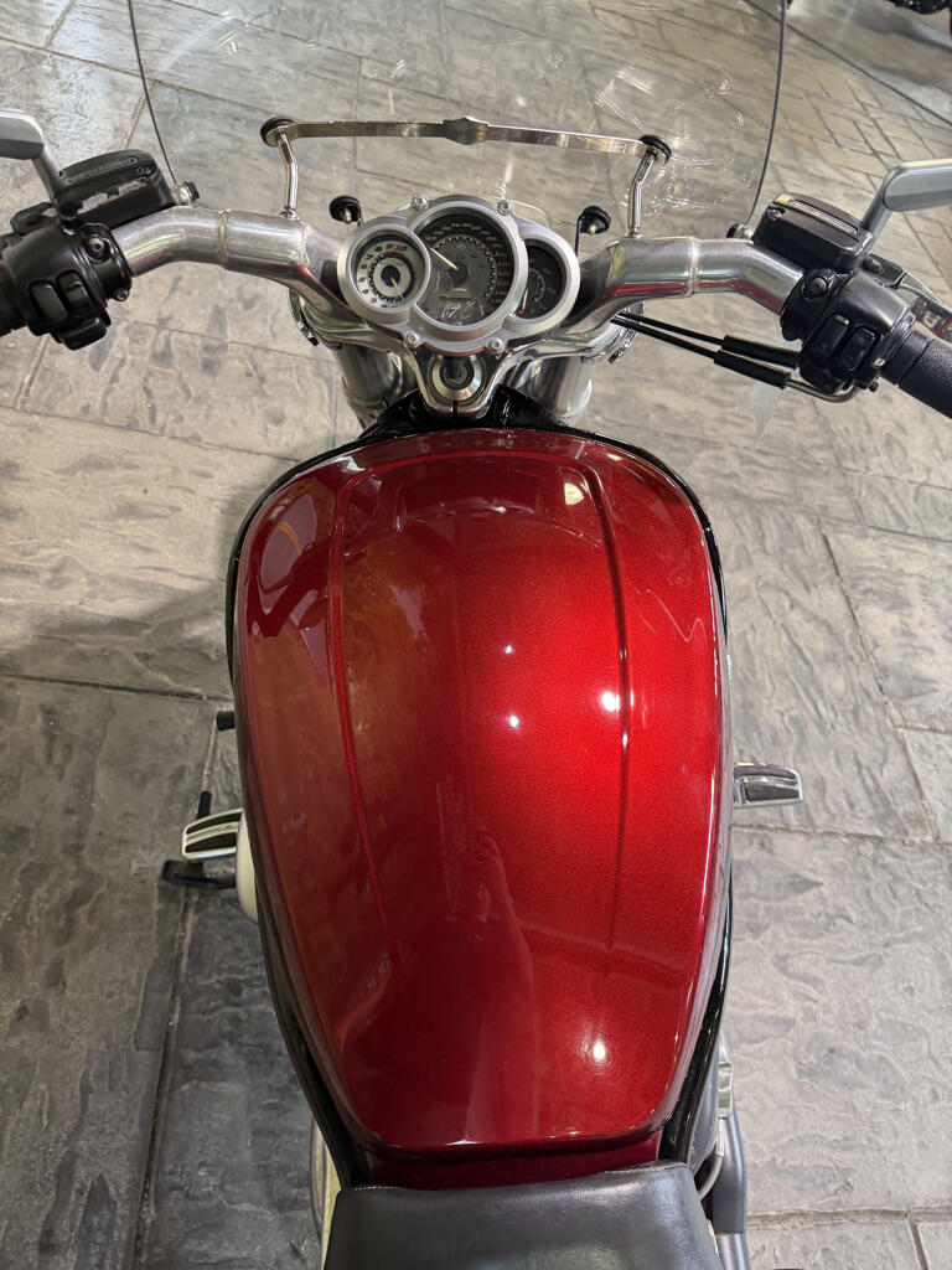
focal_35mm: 24
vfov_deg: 71.6
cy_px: 635
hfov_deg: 56.8
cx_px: 476
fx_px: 880
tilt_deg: -51.3
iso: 200
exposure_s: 1/60
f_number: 1.78
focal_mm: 6.76
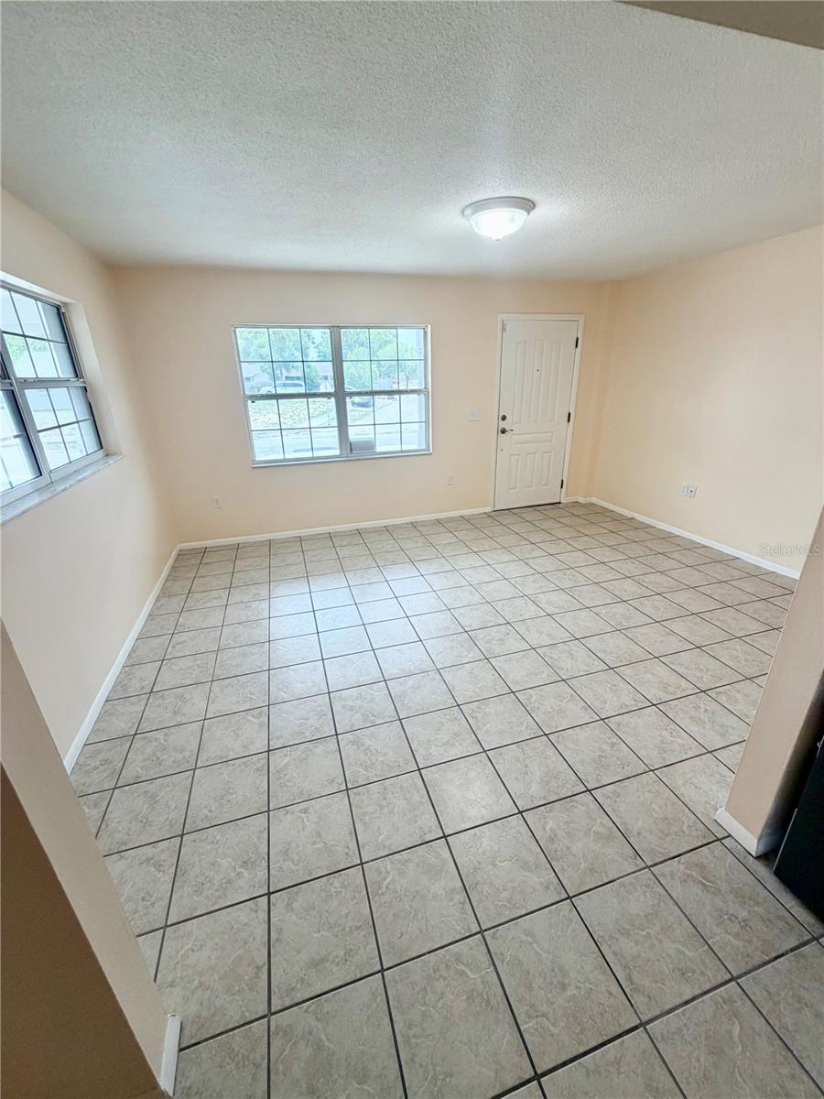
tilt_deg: -19.5
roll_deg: +1.3
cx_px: 412
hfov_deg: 85.7
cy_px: 550
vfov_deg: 102.1
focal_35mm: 14
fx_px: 444
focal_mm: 2.22
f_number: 2.2
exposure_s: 1/120
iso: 100
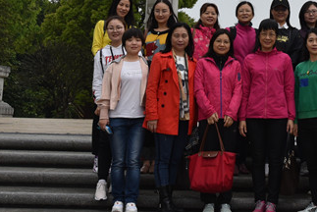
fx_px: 828
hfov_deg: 21.3
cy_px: -75
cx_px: 274
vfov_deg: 13.9
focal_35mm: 94
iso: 400
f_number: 7.1
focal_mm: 32
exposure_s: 1/200
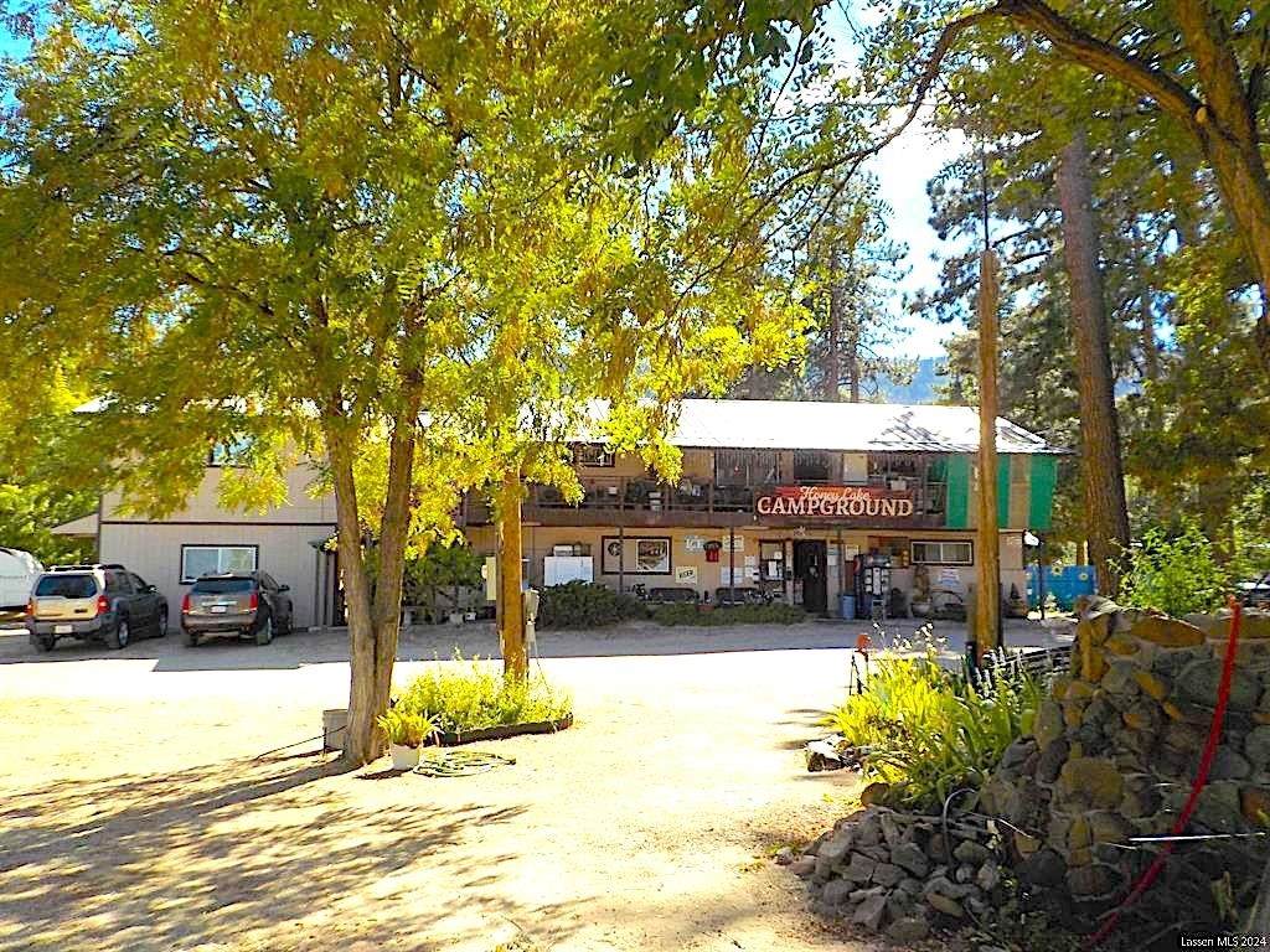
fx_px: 1101
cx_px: 635
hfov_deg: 60.0
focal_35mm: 30
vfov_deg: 46.8
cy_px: 476
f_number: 3.3
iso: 125
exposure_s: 1/640
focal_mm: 4.1
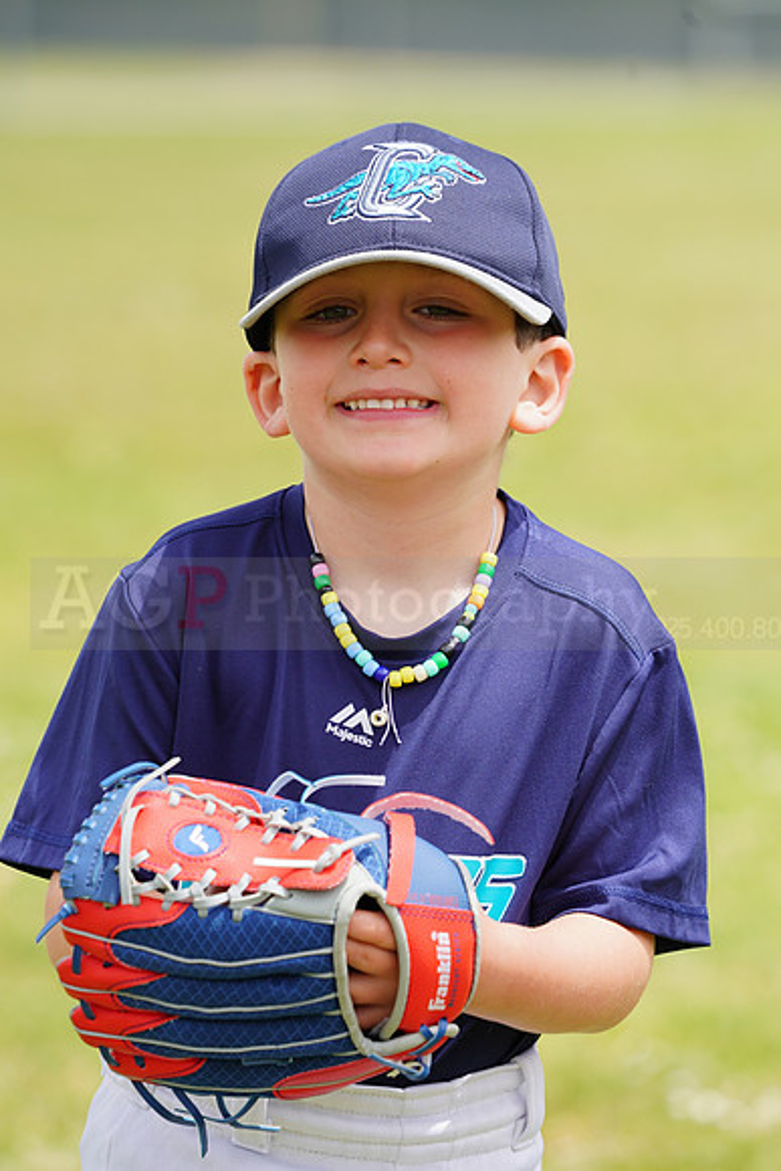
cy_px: 586
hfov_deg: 4.6
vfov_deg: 6.9
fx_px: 9658
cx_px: 390
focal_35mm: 297
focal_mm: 297
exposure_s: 1/250
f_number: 8
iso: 100
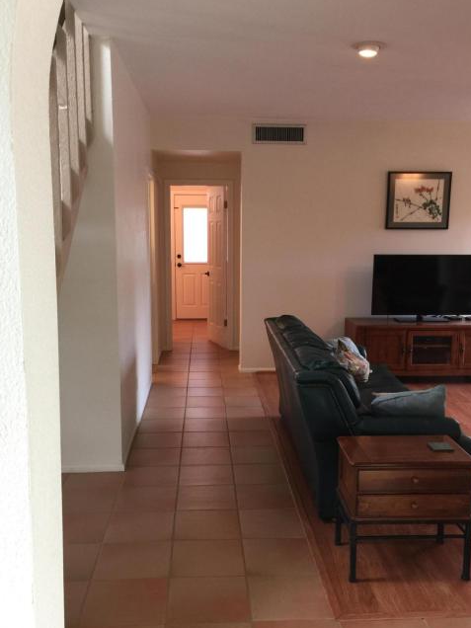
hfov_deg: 40.7
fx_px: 635
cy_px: 342
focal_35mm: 35
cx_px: 245
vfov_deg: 52.6
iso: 40
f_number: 2.2
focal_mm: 4.15
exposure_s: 1/15
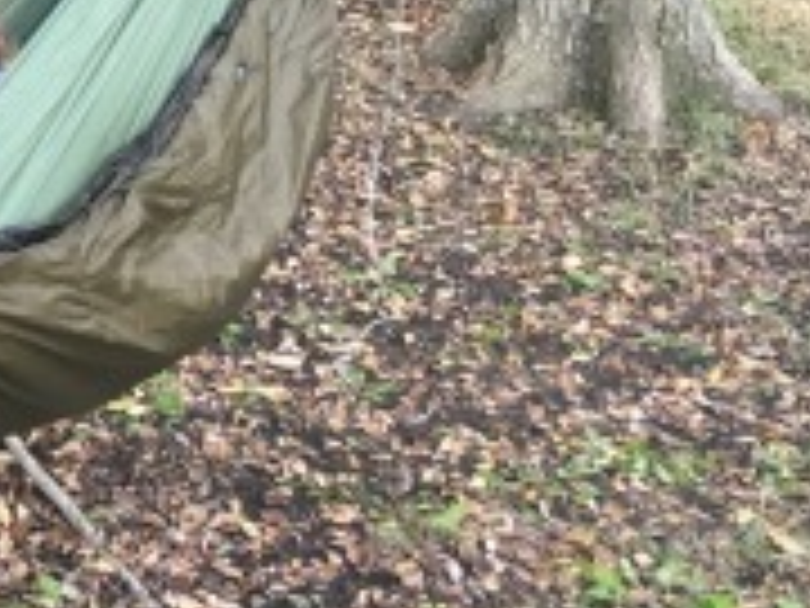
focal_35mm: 103
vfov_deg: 13.9
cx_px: -446
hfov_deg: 17.0
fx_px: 2410
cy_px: -135
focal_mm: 4.15
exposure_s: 1/30
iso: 64
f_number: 2.2
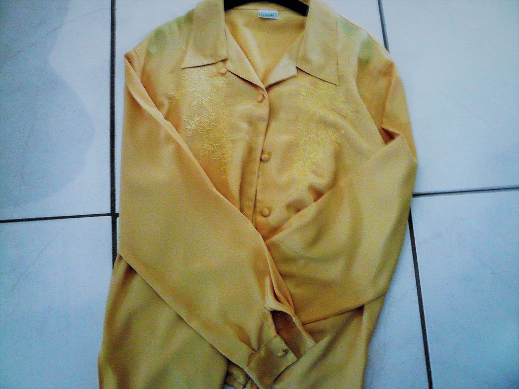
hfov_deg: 61.7
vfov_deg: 48.2
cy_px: 194
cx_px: 260
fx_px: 435
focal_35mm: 29
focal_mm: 4.7
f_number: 2.8
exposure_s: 1/8
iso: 200
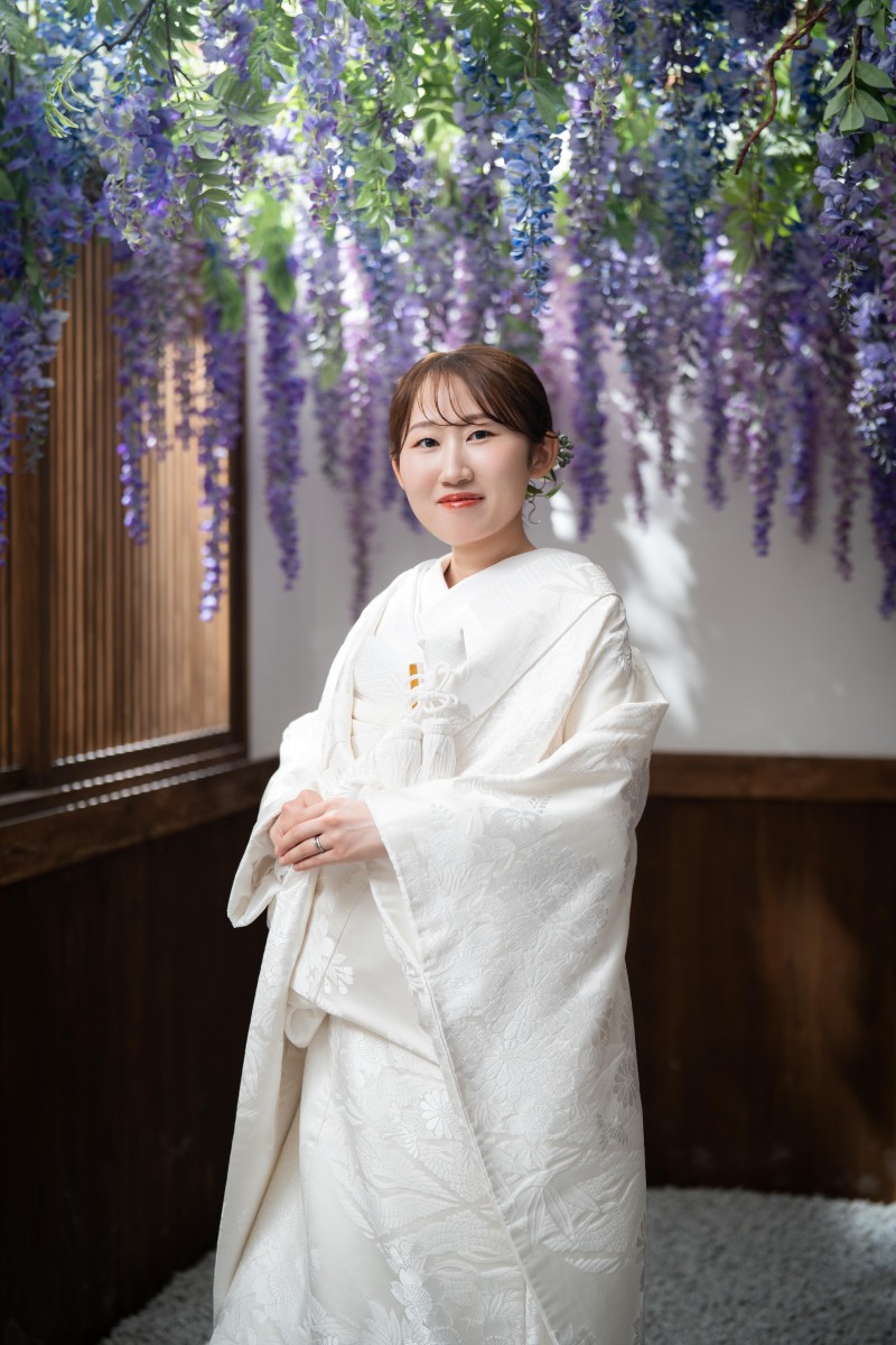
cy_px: 672
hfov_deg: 27.0
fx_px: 1867
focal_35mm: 50
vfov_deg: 39.6
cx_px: 448
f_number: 2
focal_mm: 50
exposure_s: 1/250
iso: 400
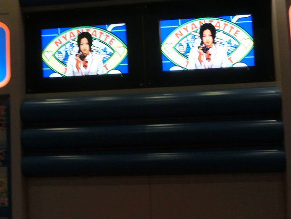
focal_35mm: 39
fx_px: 328
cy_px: 85
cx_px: 136
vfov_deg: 36.7
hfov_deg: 47.8
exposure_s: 1/80
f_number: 3
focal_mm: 5
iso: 800
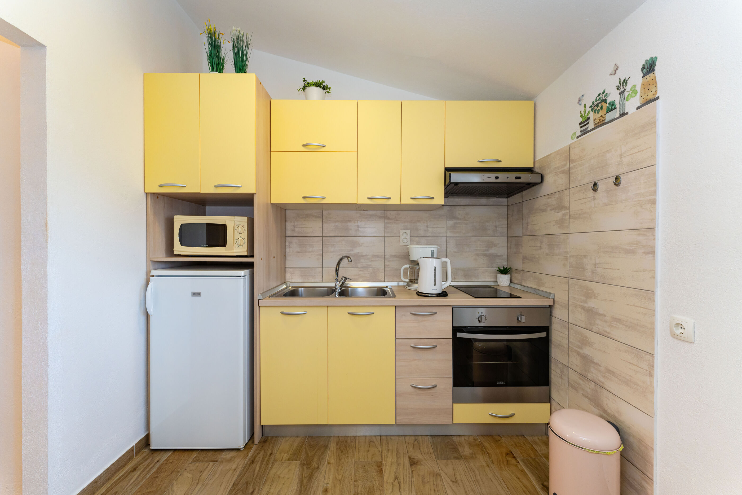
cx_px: 371
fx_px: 289
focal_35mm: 14
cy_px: 248
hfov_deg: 104.3
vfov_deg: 81.2
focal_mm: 14
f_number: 7.1
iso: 800
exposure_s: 1/60
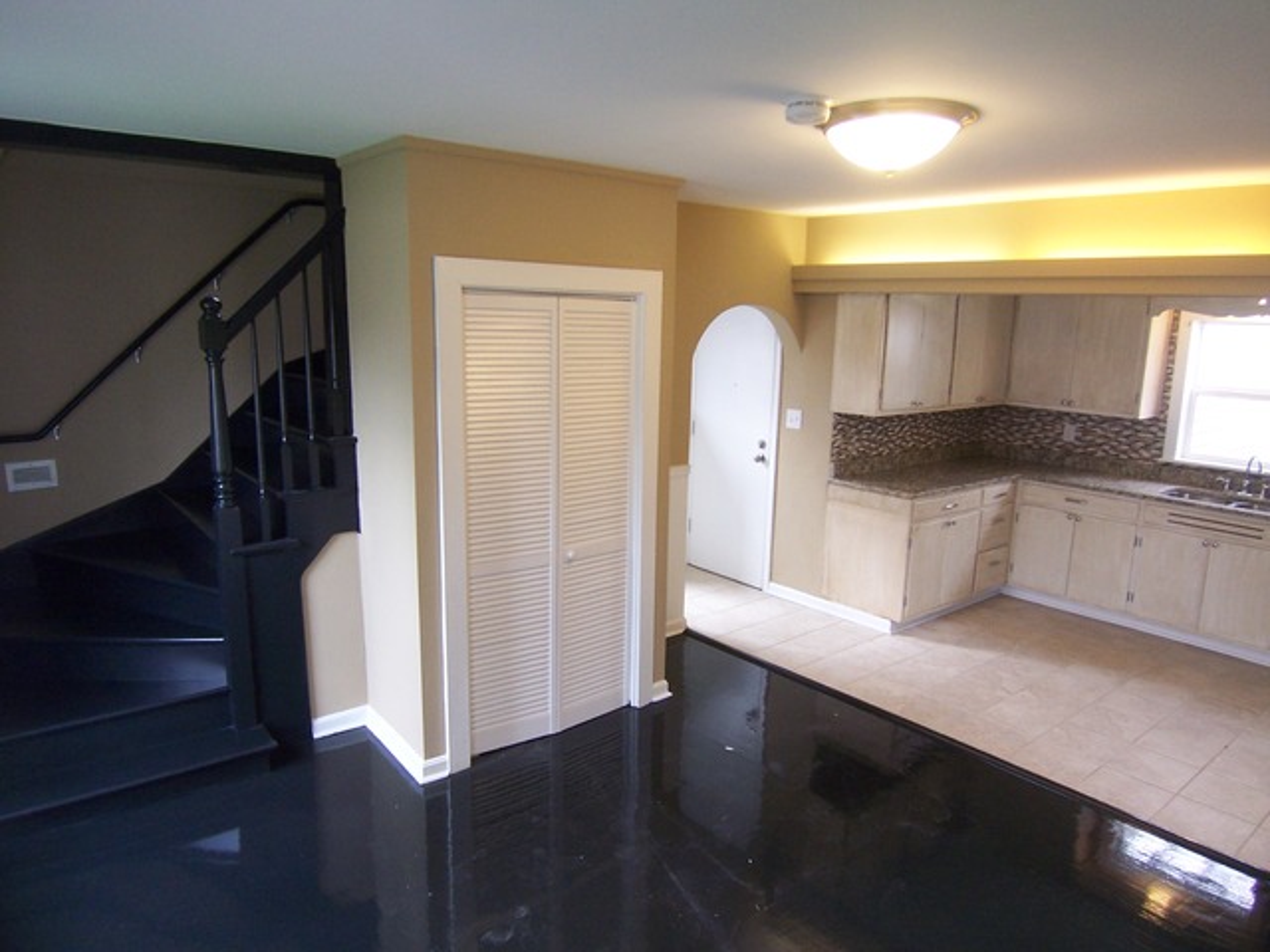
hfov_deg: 73.9
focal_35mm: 23
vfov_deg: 58.9
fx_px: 844
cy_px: 476
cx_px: 635
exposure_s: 1/30
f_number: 2.8
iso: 125
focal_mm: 3.8
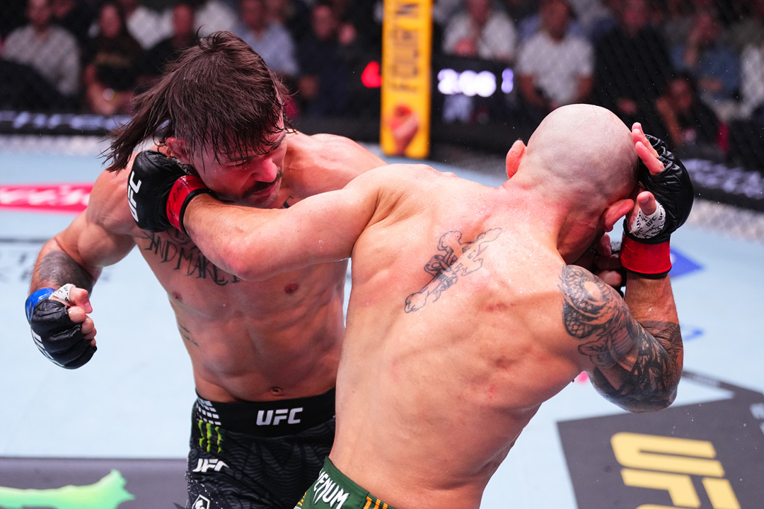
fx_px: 1485
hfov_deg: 28.8
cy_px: 254
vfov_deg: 19.5
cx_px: 382
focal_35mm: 70
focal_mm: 70
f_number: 2.8
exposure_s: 1/1600
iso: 3200
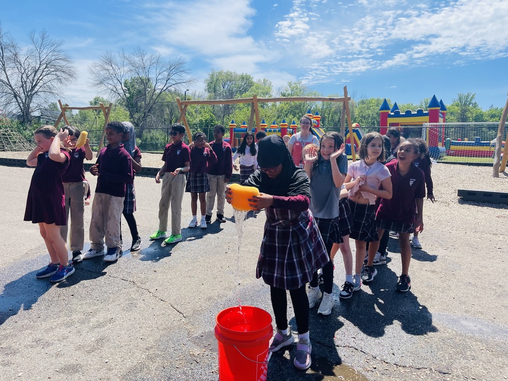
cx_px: 254
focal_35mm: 25
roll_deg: -2.2
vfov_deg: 54.9
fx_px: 367
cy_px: 190
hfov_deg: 69.4
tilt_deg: -6.7
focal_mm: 5.1
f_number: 1.6
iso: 32
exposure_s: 1/2717
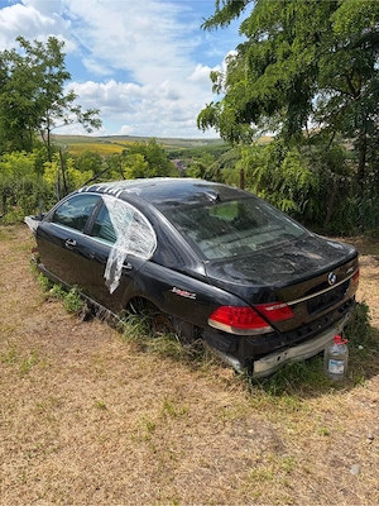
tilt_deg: -13.9
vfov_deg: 67.3
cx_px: 190
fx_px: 380
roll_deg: +0.2
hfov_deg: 53.1
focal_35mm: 26
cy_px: 253
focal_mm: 5.96
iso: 50
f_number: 1.6
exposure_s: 1/2985
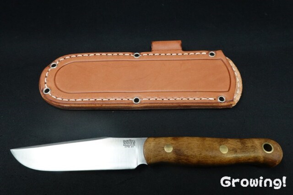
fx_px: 195
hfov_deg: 73.8
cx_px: 146
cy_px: 98
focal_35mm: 24
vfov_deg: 53.1
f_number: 10
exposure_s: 1/30
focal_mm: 9.02
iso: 1000
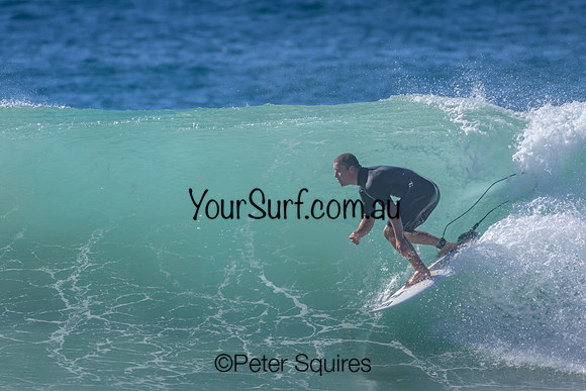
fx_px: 16281
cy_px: 196
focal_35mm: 1000
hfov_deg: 2.1
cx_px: 293
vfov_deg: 1.4
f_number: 11
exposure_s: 1/2000
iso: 800
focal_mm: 1000
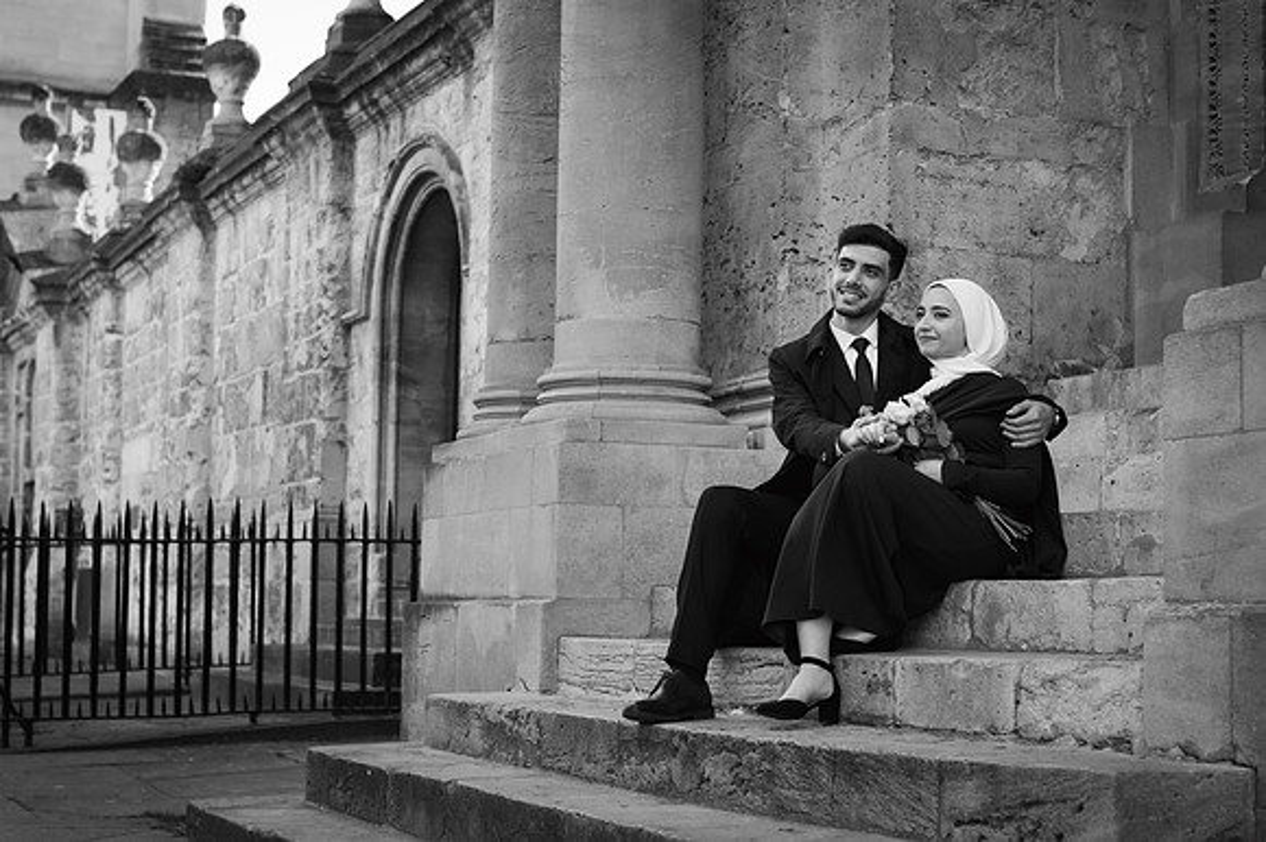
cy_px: 421
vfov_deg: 22.6
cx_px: 633
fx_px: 2109
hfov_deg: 33.4
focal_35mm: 60
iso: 200
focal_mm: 40
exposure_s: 1/640
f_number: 2.8
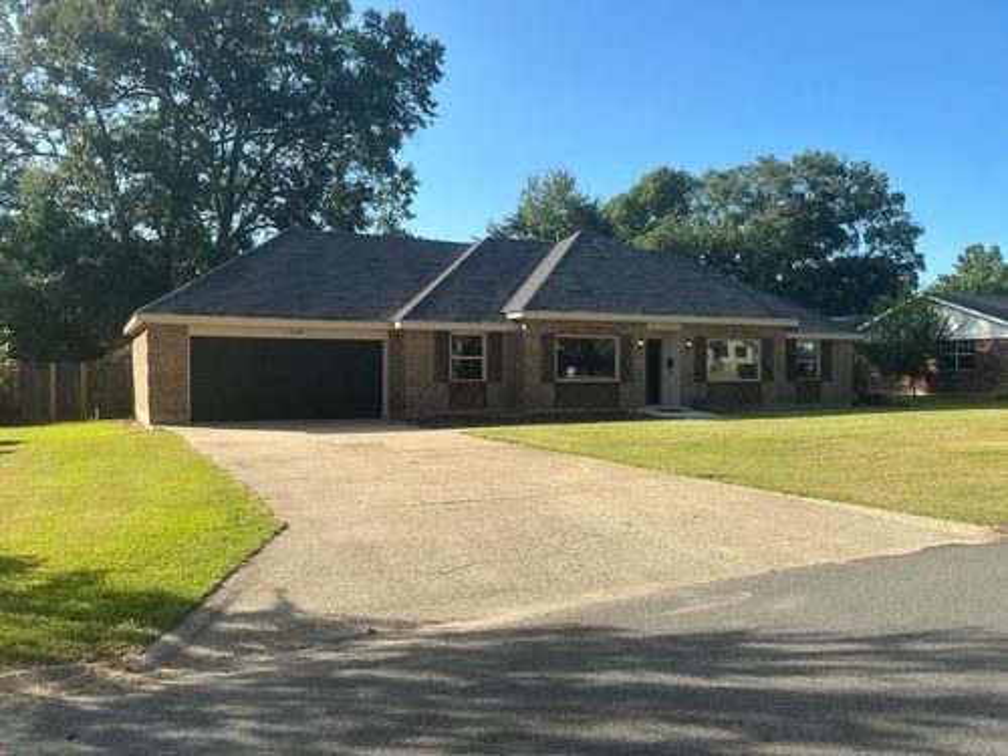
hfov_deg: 63.4
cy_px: 378
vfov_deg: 49.7
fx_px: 815
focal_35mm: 28
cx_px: 504
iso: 25
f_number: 1.8
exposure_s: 1/997
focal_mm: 3
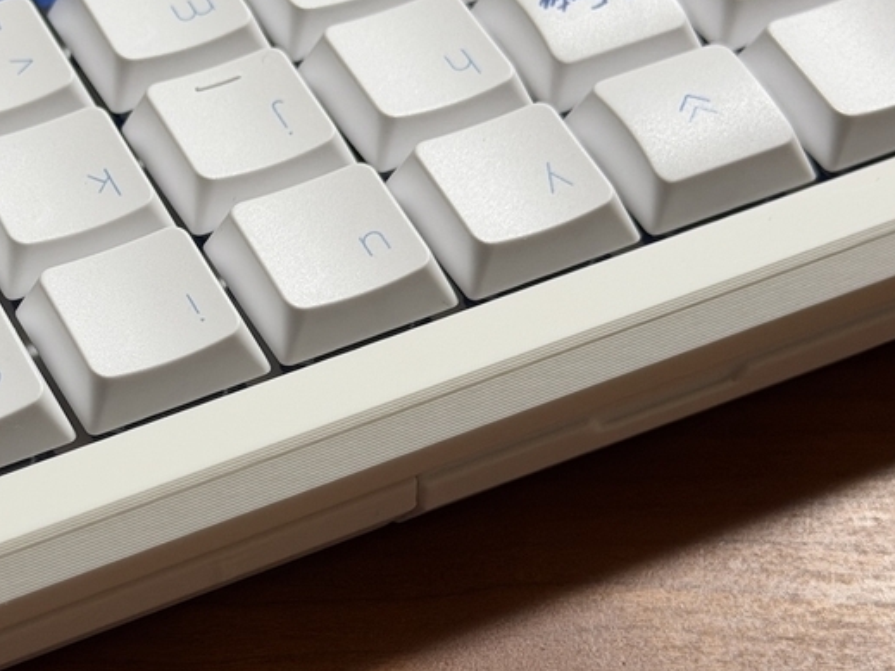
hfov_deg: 17.6
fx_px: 2869
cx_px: 160
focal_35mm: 111
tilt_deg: -49.5
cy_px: 361
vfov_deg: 13.3
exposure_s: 1/60
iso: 100
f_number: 1.78
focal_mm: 6.76
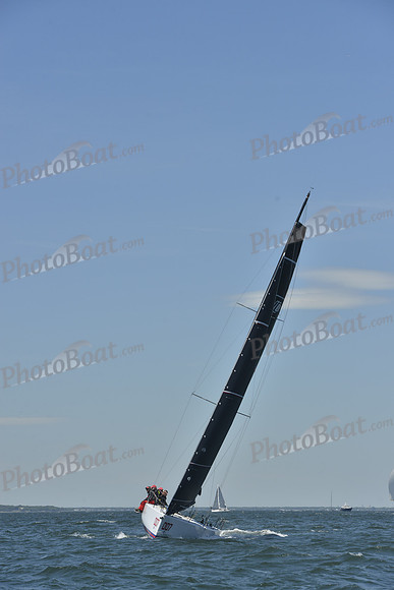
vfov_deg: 17.1
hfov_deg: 11.4
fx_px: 1969
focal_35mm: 120
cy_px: 295
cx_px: 197
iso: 280
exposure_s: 1/1250
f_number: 9
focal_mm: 120
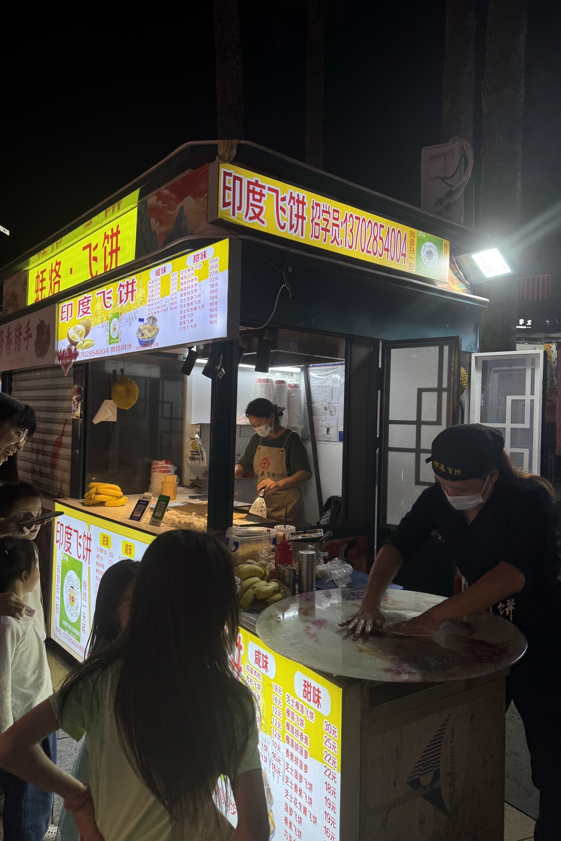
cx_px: 281
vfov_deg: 71.5
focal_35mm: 25
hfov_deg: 51.3
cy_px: 420
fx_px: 584
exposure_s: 1/226
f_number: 1.78
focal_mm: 6.76
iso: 64
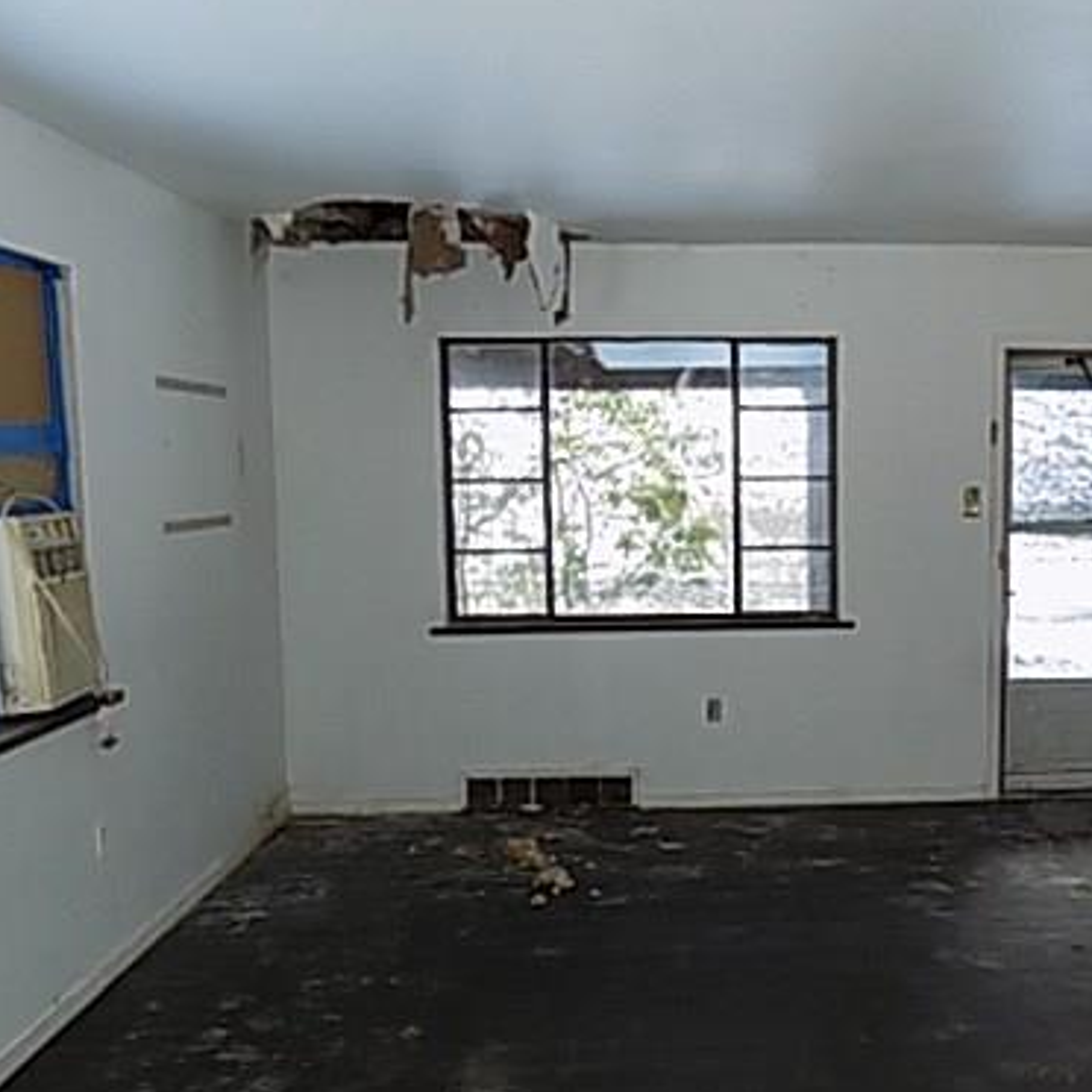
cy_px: 593
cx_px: 790
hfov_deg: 45.9
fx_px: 1249
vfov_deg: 47.2
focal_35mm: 35
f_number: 3.1
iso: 125
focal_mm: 4
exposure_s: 1/30
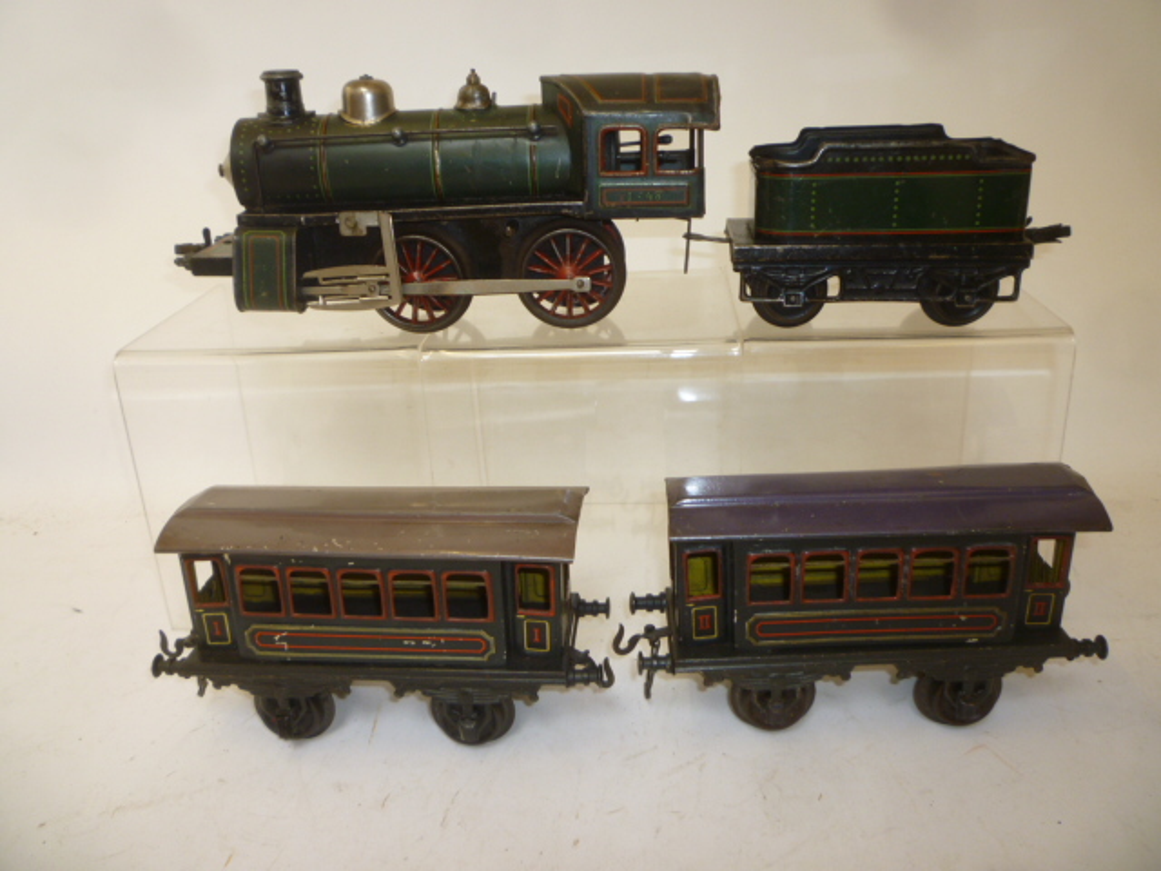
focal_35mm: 29
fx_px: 973
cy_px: 436
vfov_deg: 48.2
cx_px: 580
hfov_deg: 61.7
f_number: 3.3
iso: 100
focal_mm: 5.2
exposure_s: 1/50
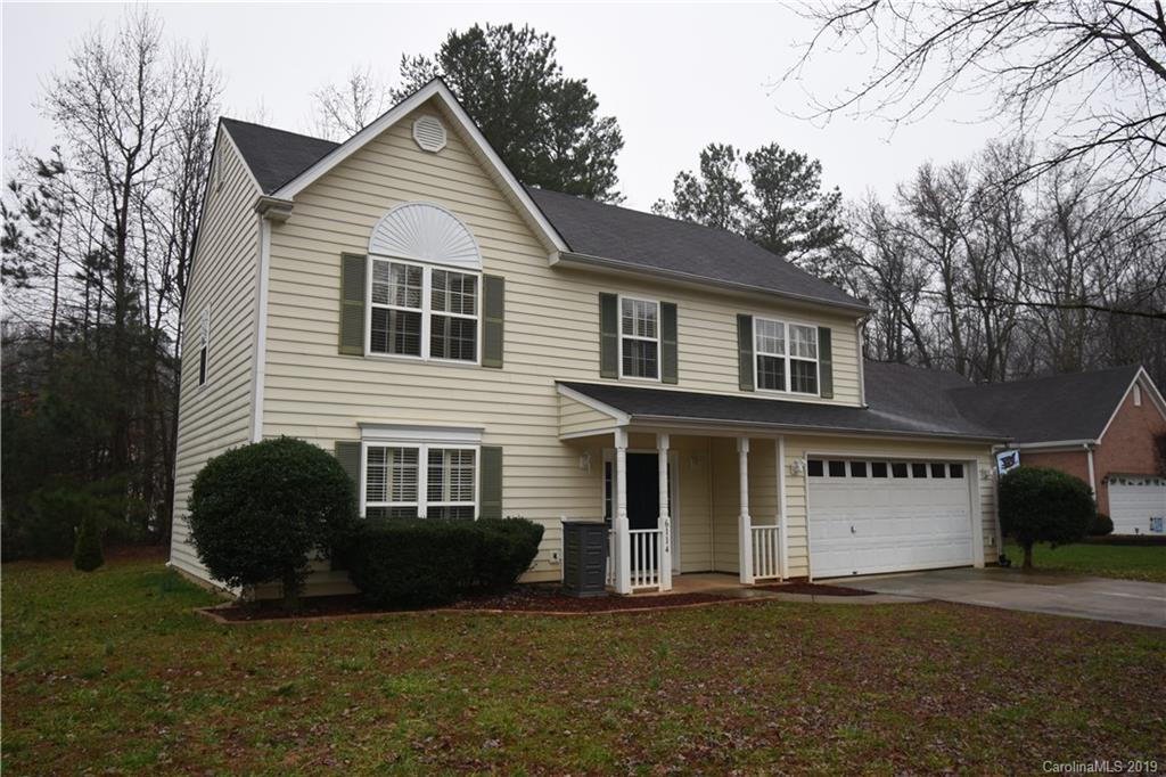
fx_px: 826
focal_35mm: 26
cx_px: 583
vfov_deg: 50.4
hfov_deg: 70.5
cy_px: 388
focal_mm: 17
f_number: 5.3
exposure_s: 1/100
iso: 100
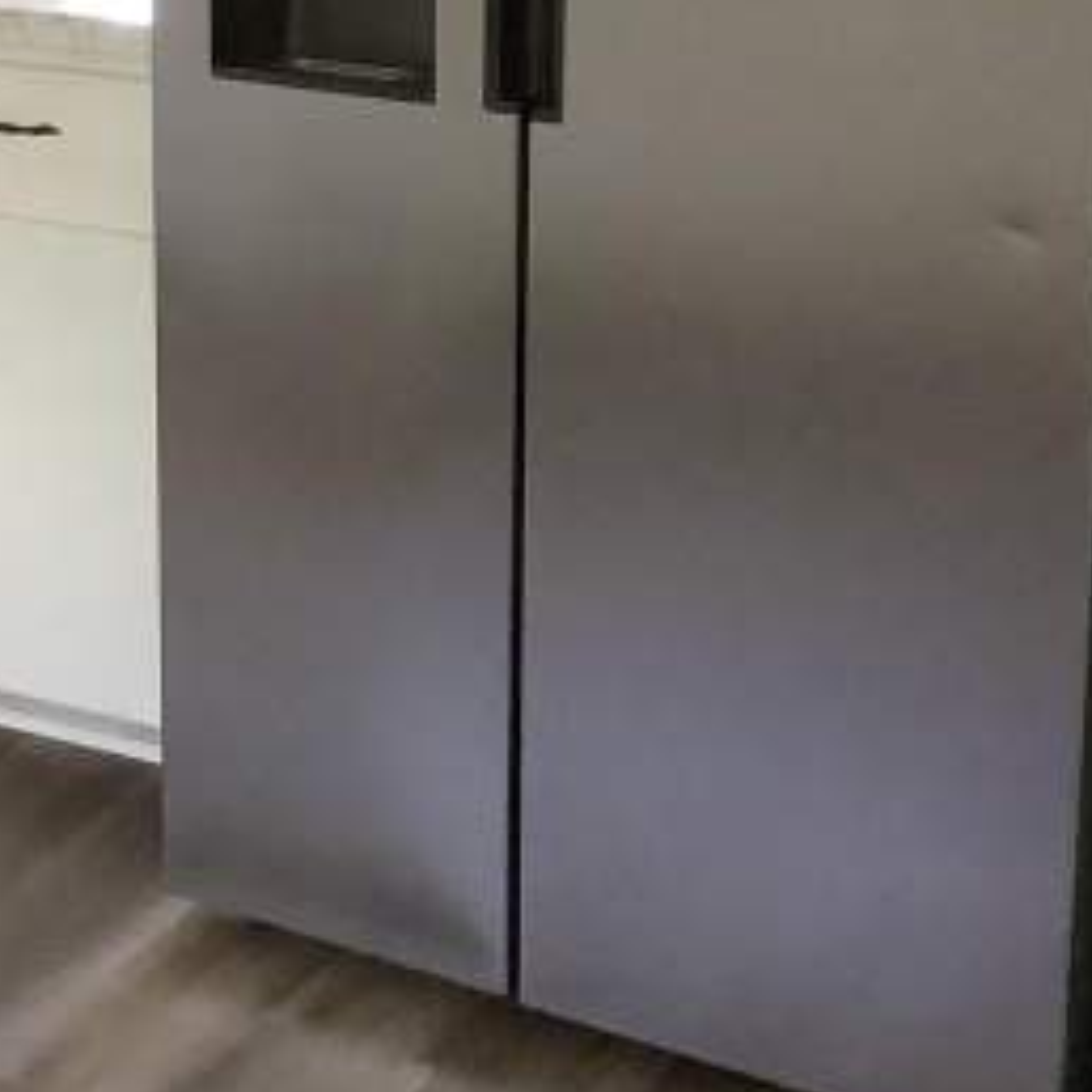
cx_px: 102
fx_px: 3034
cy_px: 174
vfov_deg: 20.1
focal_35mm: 85
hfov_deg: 20.0
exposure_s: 1/60
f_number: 2.4
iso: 320
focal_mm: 3.3
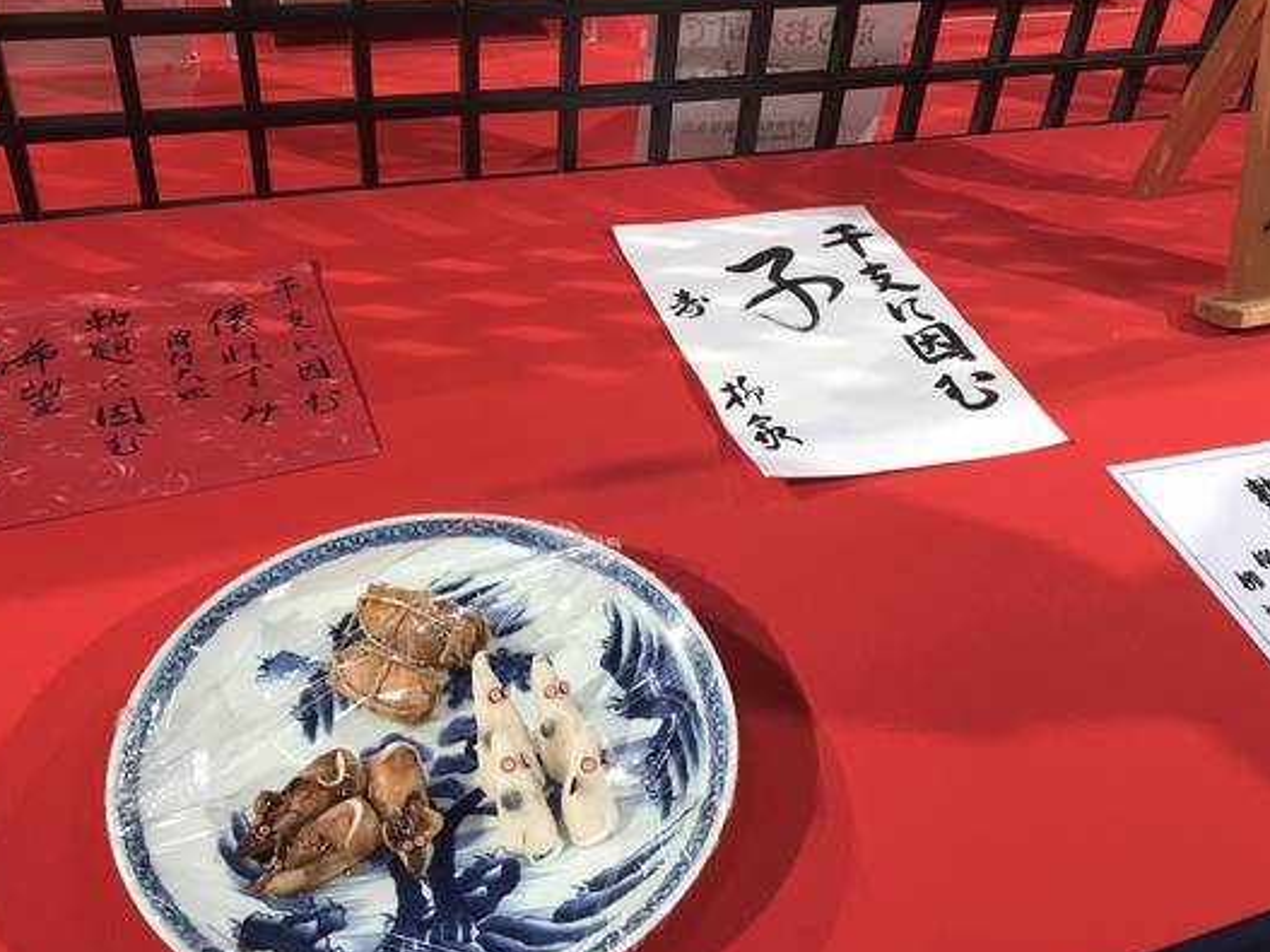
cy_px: 439
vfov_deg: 41.7
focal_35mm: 34
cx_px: 701
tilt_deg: -39.1
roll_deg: -7.3
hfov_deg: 53.9
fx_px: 1247
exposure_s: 1/60
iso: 25
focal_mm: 3.99
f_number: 1.8
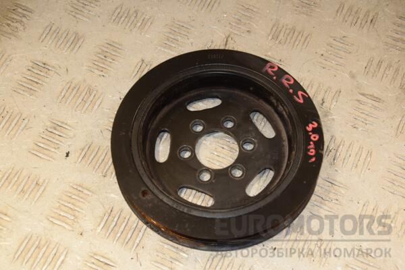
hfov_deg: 29.9
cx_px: 202
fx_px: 759
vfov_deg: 20.2
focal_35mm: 68
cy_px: 135
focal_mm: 45
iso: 800
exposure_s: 1/200
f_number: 8
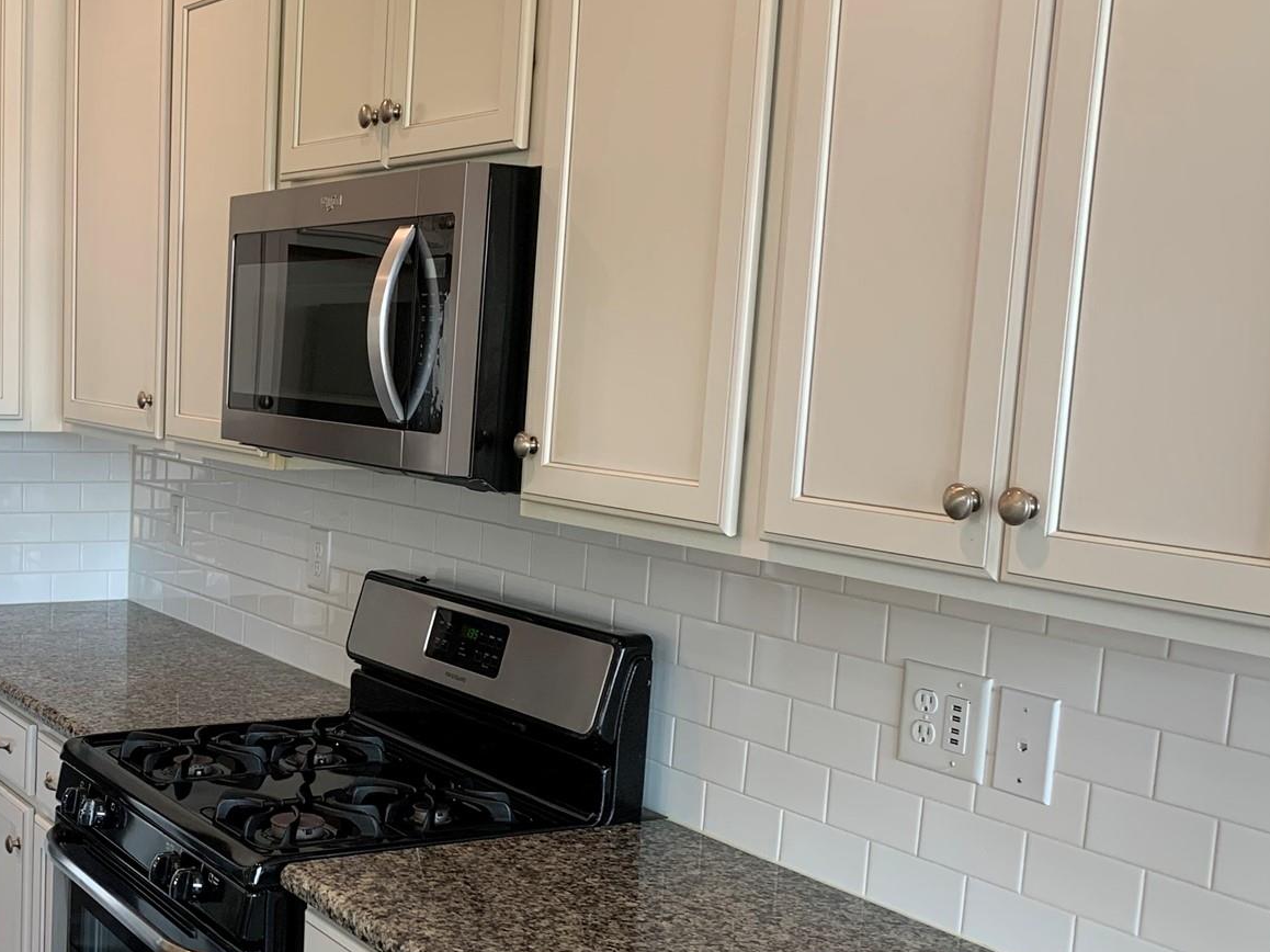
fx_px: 1687
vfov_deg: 31.4
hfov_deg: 39.6
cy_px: 593
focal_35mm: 46
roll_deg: -2.6
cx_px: 251
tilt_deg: -7.9
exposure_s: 1/60
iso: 64
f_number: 1.8
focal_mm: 4.25
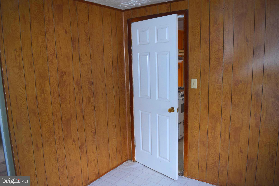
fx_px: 209
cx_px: 140
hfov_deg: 67.3
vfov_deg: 48.0
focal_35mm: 27
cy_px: 93
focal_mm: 18
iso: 800
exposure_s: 1/60
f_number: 4
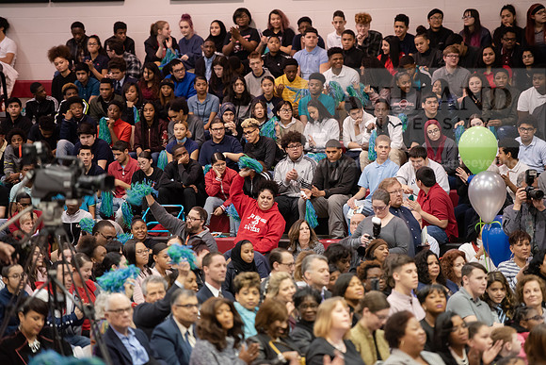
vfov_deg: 7.9
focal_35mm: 175
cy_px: 182
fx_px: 2655
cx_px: 273
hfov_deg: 11.7
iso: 2500
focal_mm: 175
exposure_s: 1/200
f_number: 3.2
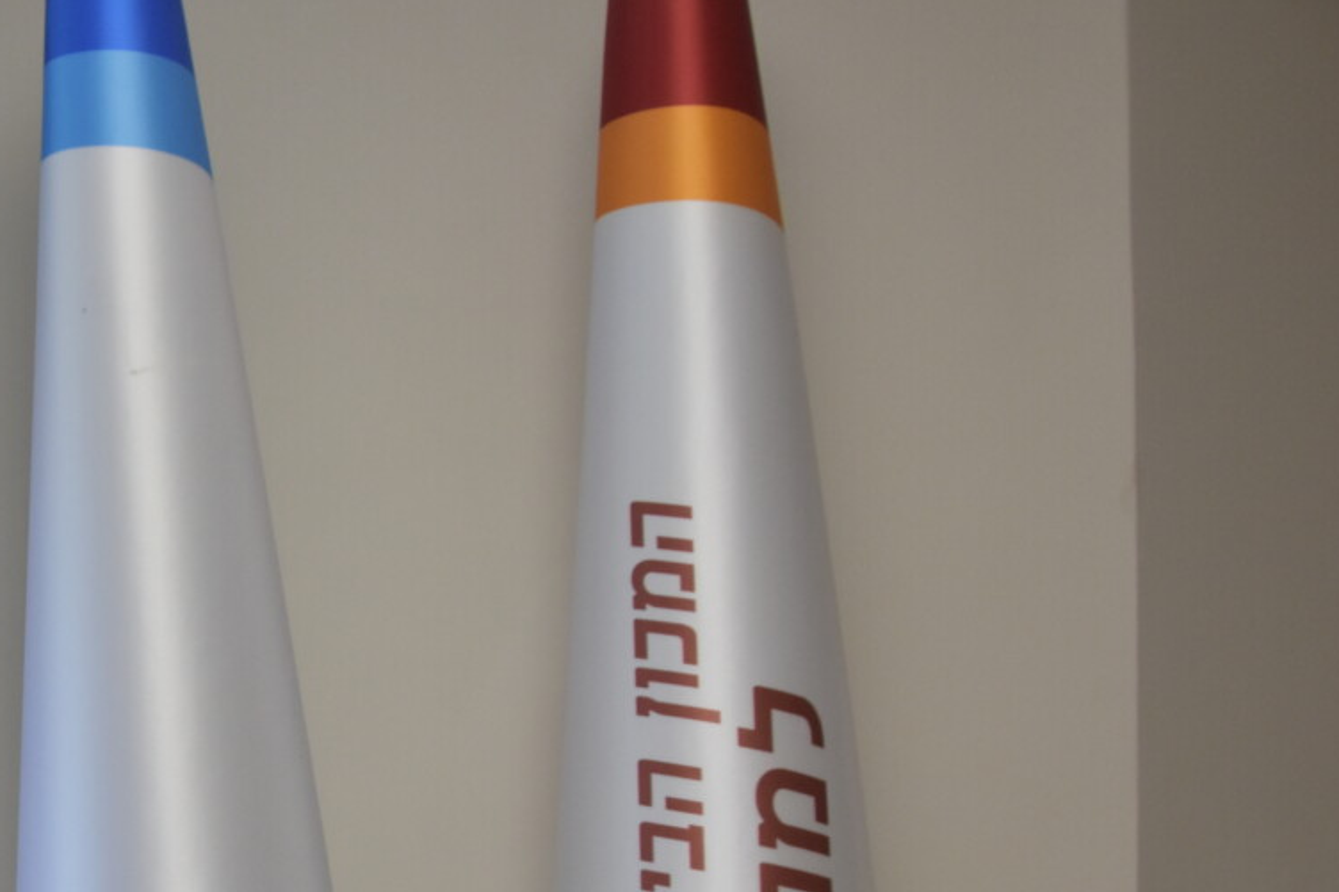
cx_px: -20
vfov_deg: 20.0
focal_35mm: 67
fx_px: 2494
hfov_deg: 28.1
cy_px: 759
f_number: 7.1
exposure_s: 1/200
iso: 800
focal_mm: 21
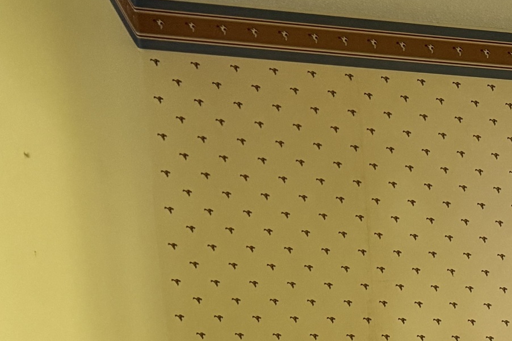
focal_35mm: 85
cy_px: 625
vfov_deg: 14.1
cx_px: 826
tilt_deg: -8.6
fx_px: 1209
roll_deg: +1.4
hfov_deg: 19.8
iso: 320
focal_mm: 6.76
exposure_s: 1/60
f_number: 1.78
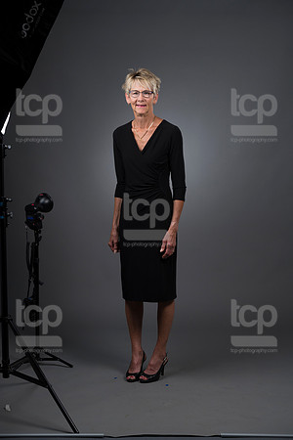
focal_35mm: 80
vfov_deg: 25.4
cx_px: 146
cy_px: 220
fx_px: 977
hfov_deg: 17.1
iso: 160
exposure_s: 1/250
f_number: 5.6
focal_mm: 80
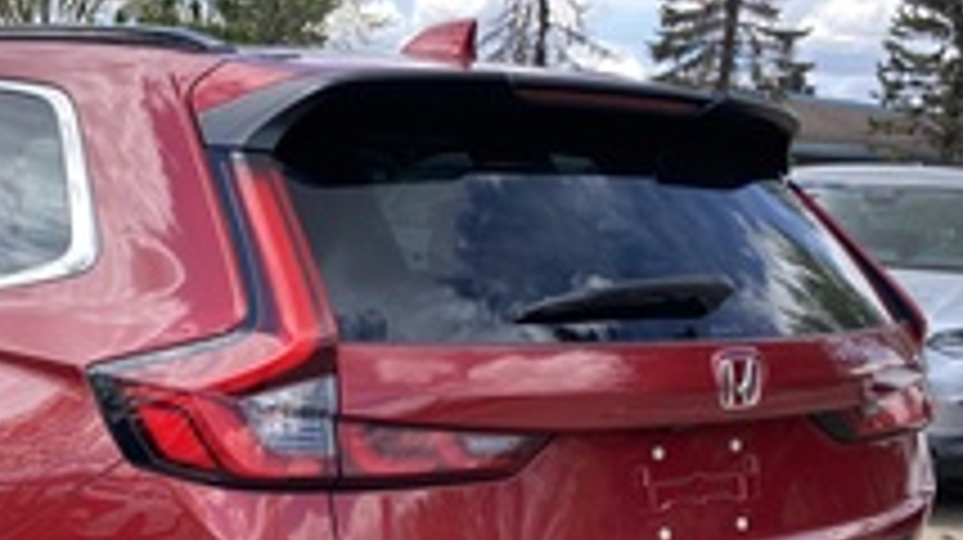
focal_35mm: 60
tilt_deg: -12.7
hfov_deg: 34.1
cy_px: 493
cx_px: 230
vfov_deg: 19.6
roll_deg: -3.8
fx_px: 1531
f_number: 1.8
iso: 20
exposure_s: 1/345
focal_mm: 3.99
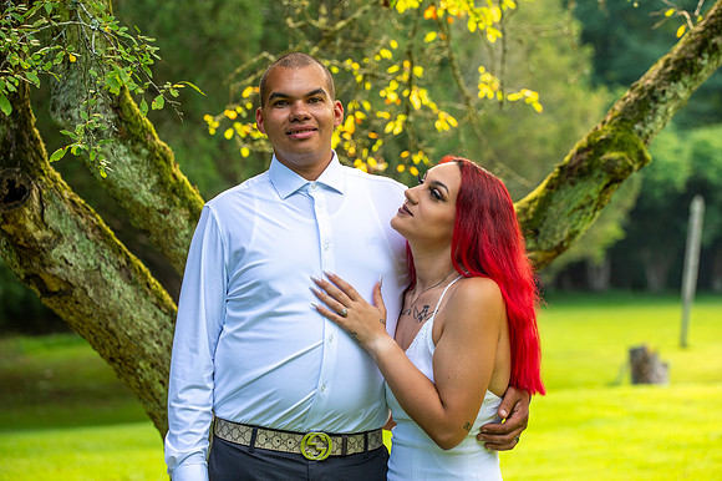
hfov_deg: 22.9
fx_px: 1781
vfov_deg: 15.4
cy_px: 220
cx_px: 391
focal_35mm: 89
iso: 250
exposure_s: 1/200
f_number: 3.5
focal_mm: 82
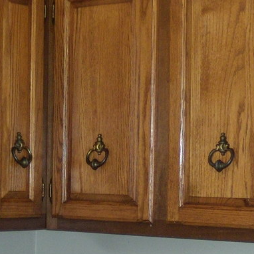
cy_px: 290
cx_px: 13
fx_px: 996
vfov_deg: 14.2
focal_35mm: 120
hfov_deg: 14.3
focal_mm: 6.4
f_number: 3.6
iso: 200
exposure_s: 1/30
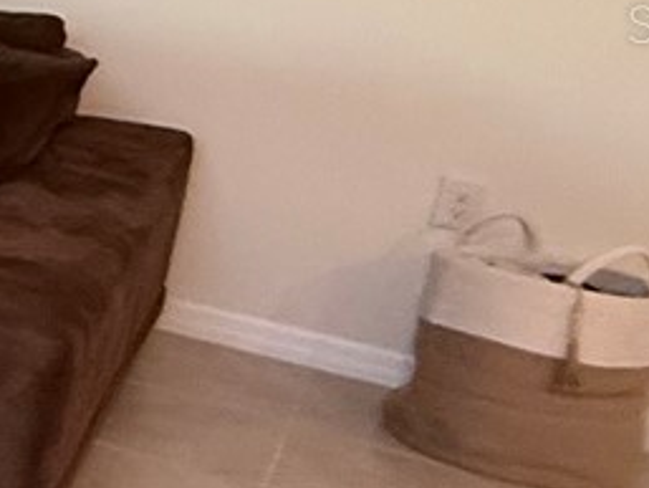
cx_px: -1154
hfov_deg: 12.6
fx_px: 1632
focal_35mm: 87
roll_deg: -1.7
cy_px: 23
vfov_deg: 16.7
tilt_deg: -13.3
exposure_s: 1/60
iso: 400
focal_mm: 2.22
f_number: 2.2
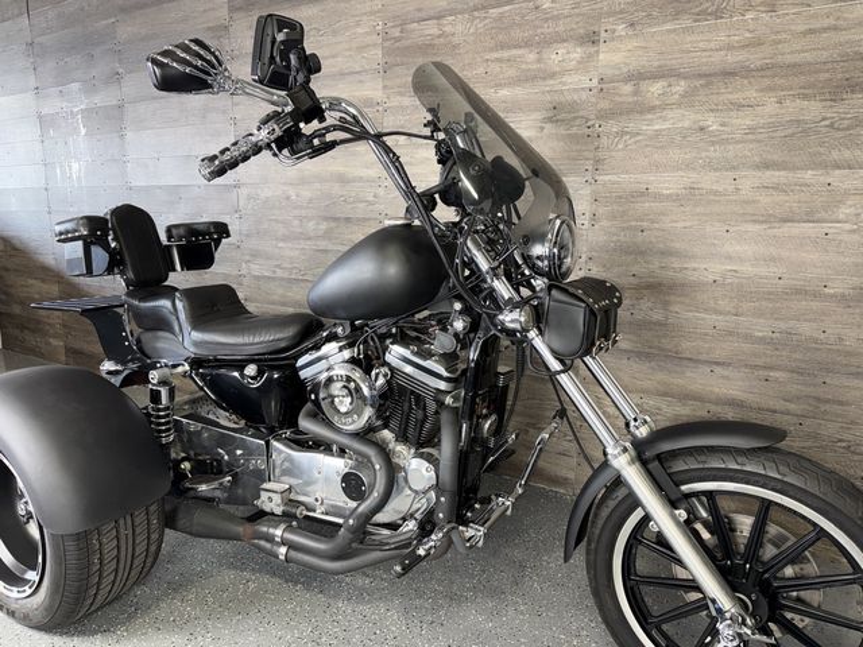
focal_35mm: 24
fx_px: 598
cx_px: 432
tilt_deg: -10.8
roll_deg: -0.7
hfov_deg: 71.6
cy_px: 324
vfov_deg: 56.8
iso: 64
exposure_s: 1/24
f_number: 1.78
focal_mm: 6.76
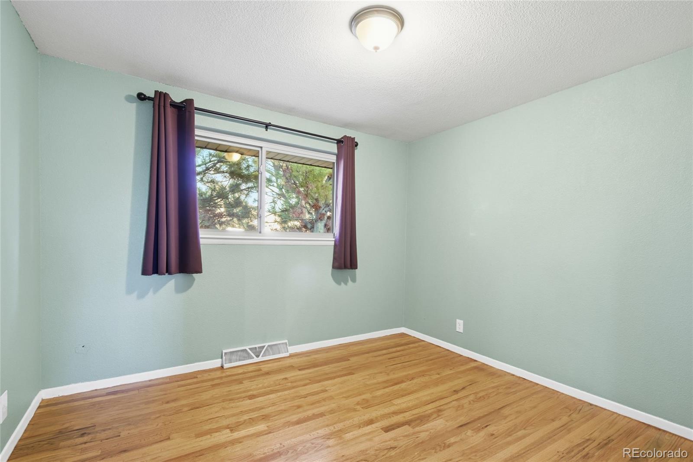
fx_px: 289
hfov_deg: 100.4
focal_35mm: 15
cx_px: 346
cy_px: 231
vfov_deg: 77.3
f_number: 8
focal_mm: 10
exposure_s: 1/50
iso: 400
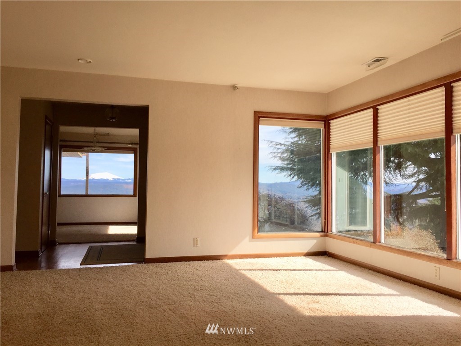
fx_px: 386
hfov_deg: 61.7
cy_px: 173
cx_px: 230
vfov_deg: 48.2
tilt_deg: +3.9
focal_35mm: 29
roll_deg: -0.6
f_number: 2.2
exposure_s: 1/842
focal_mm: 4.15
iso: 32
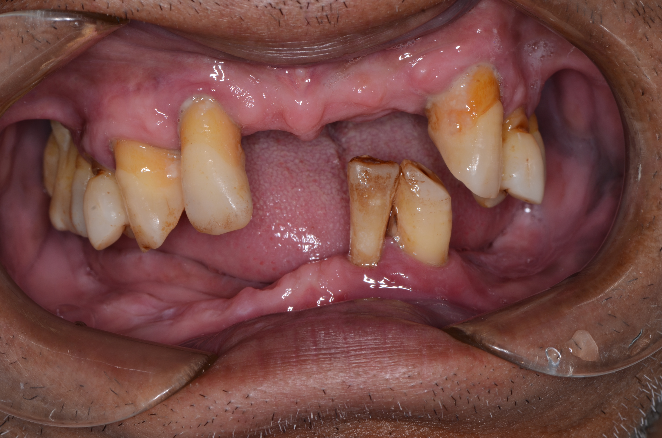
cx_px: 331
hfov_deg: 13.1
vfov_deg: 8.7
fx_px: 2890
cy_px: 219
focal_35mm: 158
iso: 100
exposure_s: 1/60
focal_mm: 105
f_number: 25
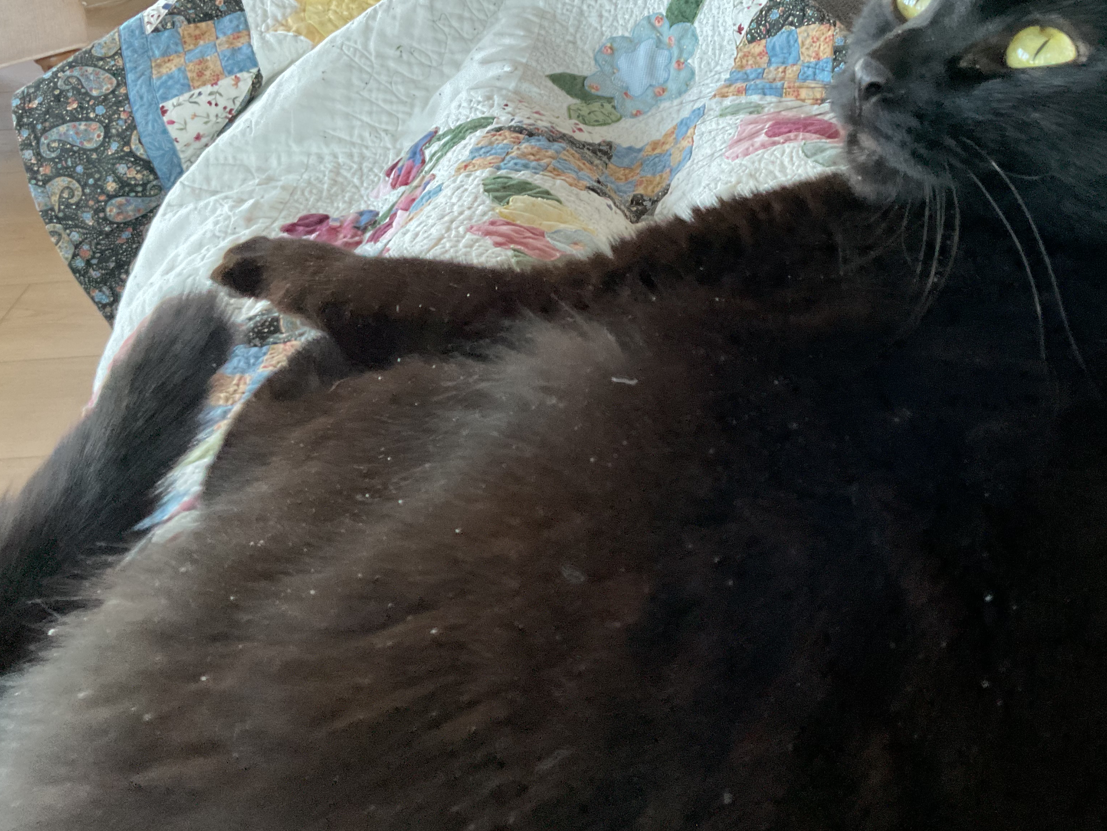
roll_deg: +2.6
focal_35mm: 38
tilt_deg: -29.3
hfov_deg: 48.5
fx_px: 1215
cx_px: 693
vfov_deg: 37.4
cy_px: 299
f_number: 1.8
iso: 200
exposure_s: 1/60
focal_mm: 3
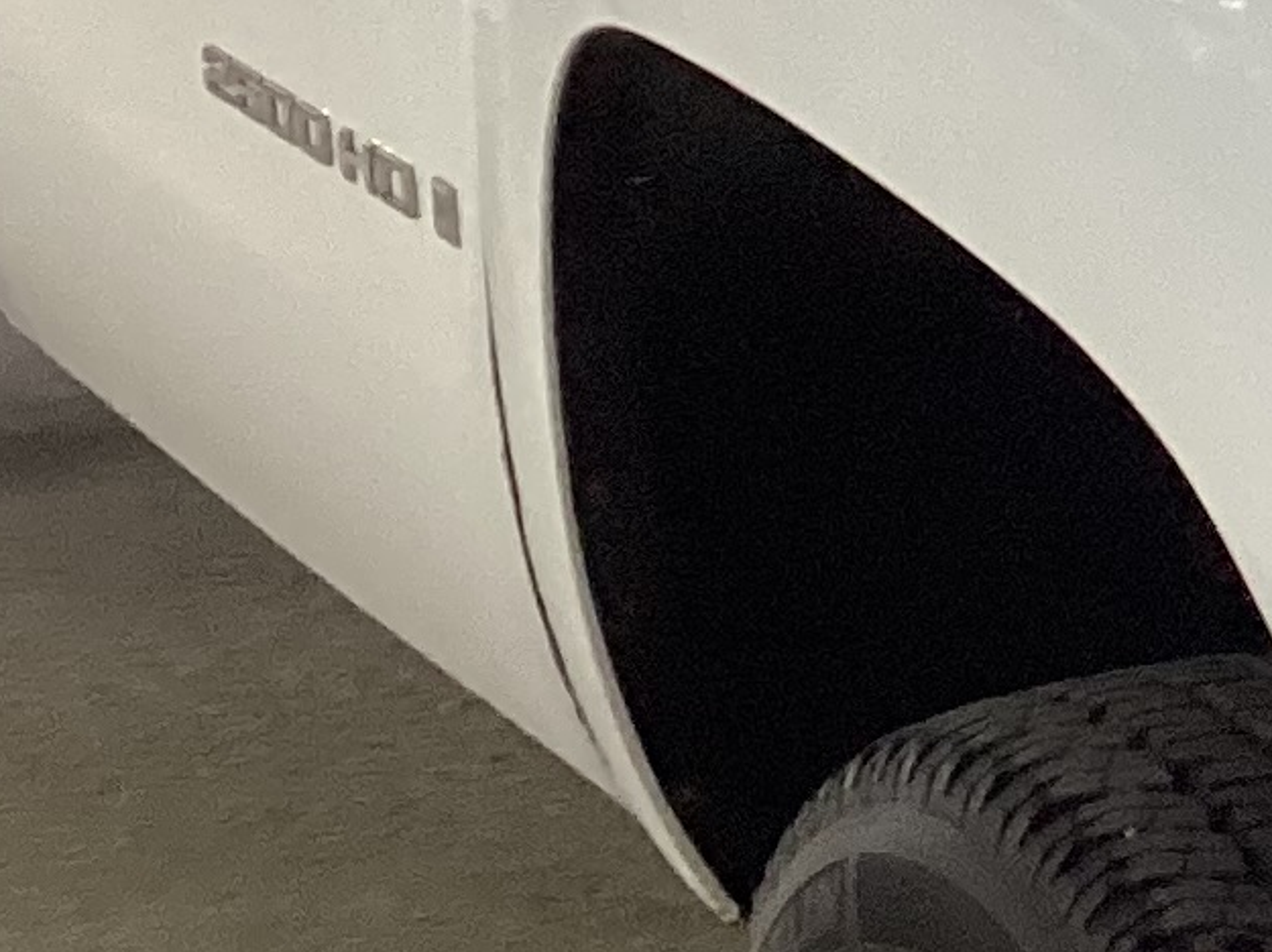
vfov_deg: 9.1
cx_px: 2090
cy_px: 47
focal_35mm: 162
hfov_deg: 11.5
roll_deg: +1.2
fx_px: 5949
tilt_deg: -15.6
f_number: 2.4
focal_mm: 3.3
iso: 200
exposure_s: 1/50
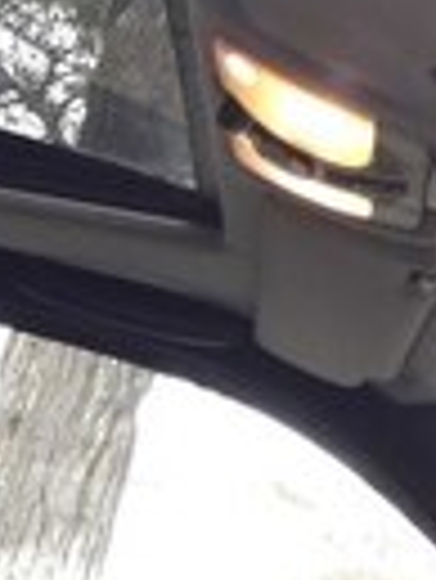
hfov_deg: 13.4
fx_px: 1744
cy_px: 733
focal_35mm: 104
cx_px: -234
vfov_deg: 17.8
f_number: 1.9
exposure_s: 1/50
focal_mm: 3.6
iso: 80
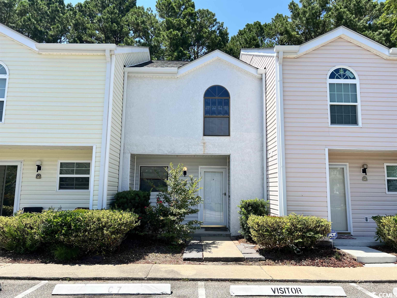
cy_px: 149
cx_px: 198
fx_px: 298
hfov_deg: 67.3
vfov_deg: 53.1
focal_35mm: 26
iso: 50
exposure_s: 1/3831
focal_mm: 5.7
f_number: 1.5
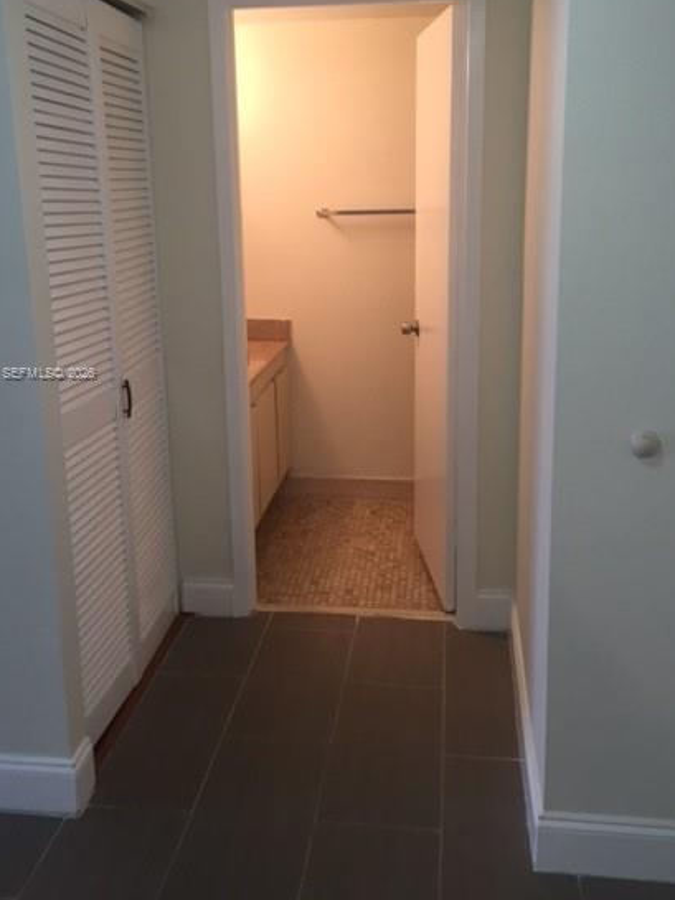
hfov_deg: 41.8
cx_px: 327
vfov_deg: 53.7
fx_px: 885
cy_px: 374
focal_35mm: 34
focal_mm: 4.15
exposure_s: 1/30
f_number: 2.2
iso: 64
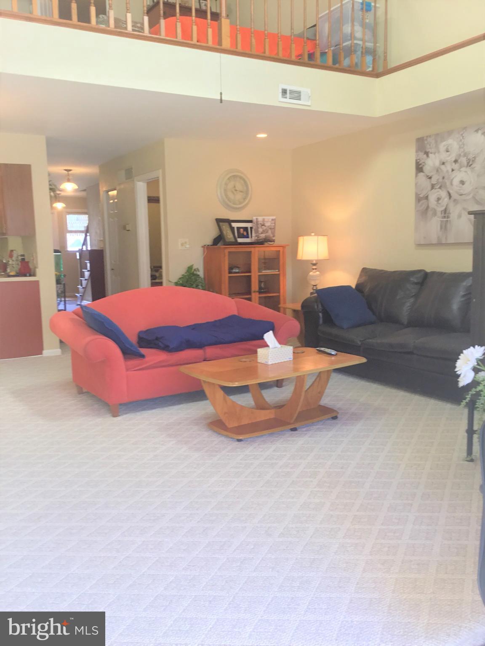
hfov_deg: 45.4
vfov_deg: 58.4
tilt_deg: -7.3
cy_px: 323
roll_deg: +2.0
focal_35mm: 31
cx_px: 242
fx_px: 579
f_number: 2.4
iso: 50
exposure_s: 1/30
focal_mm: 3.3
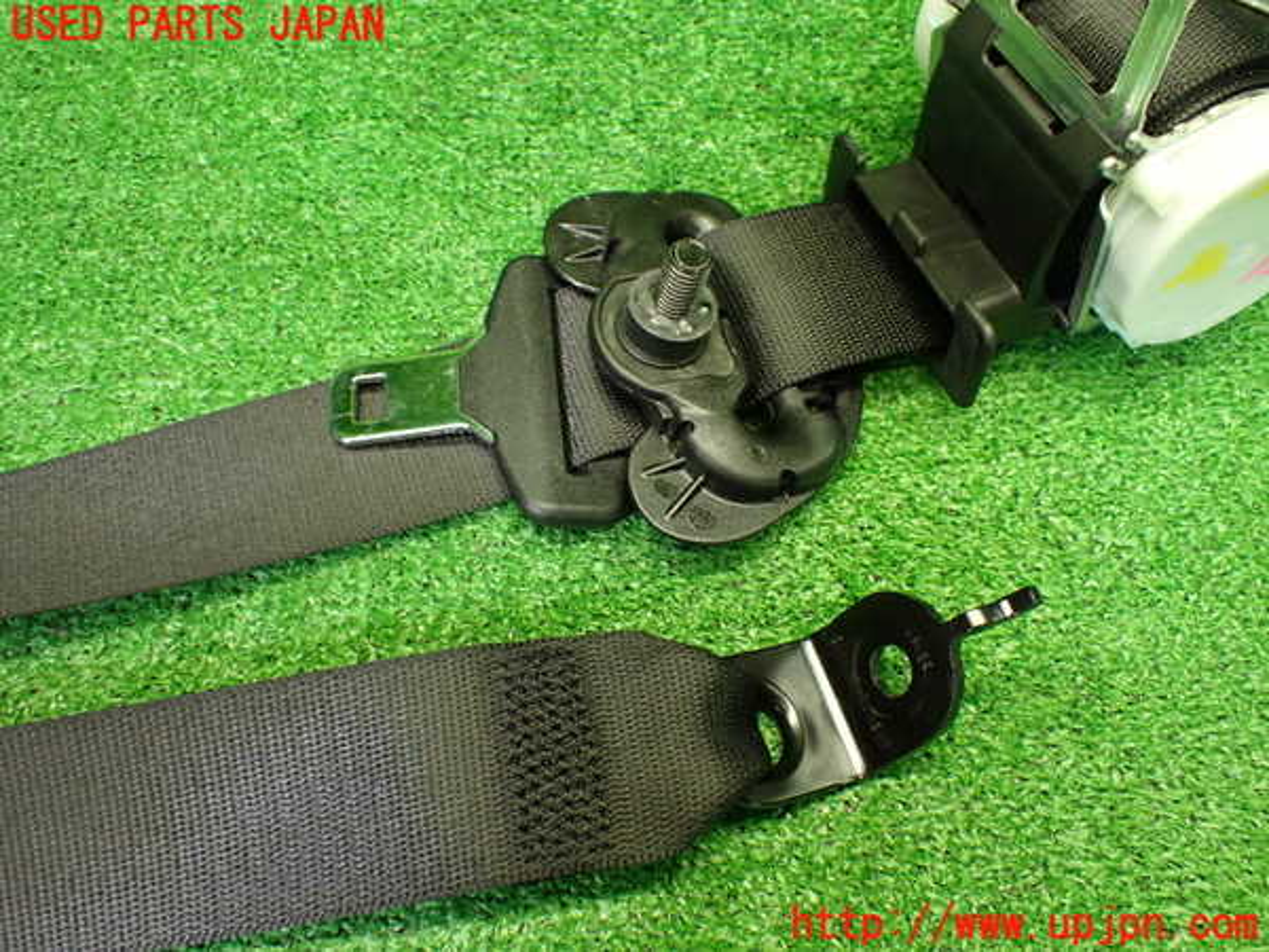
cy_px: 476
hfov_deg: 60.0
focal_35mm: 30
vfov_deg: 46.8
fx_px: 1100
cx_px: 634
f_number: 2.3
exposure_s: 1/100
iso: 800
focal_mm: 5.4
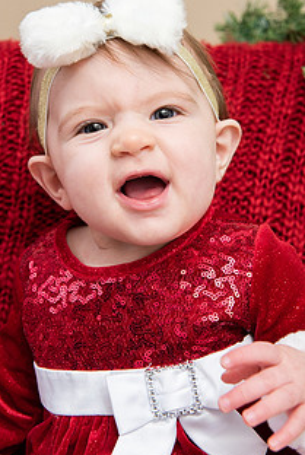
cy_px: 174
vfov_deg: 26.9
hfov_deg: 18.2
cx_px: 147
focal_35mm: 75
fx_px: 950
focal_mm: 52
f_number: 5.6
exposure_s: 1/200
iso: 1250
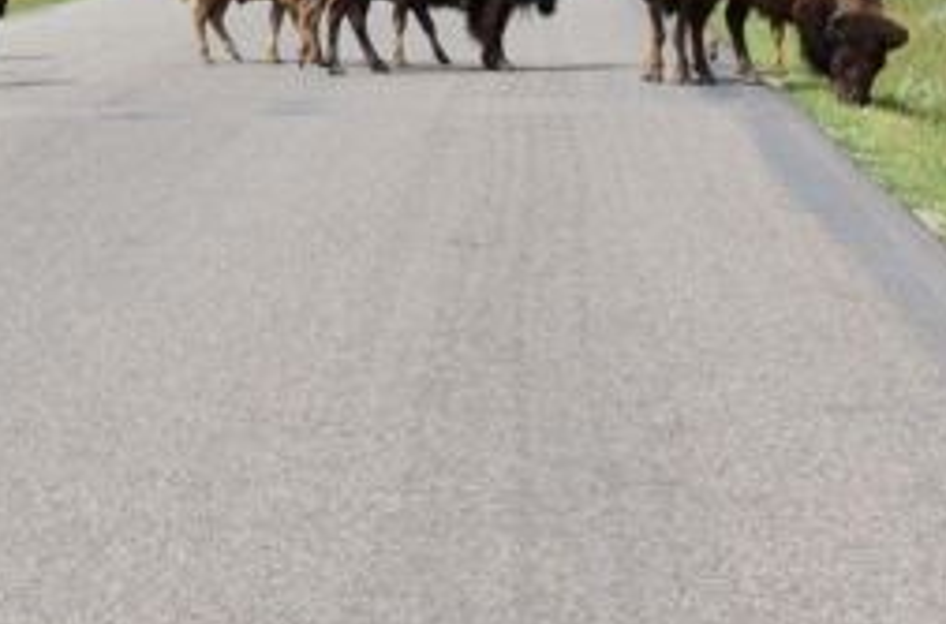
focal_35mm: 182
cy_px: 17
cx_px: 550
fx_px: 4768
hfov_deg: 11.3
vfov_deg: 7.5
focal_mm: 48
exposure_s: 1/400
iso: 200
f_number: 11
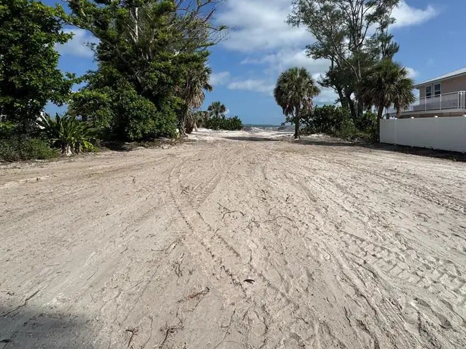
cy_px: 124
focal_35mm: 19
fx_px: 256
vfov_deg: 67.3
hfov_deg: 84.3
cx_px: 261
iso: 40
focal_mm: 2.22
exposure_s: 1/3390
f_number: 2.2
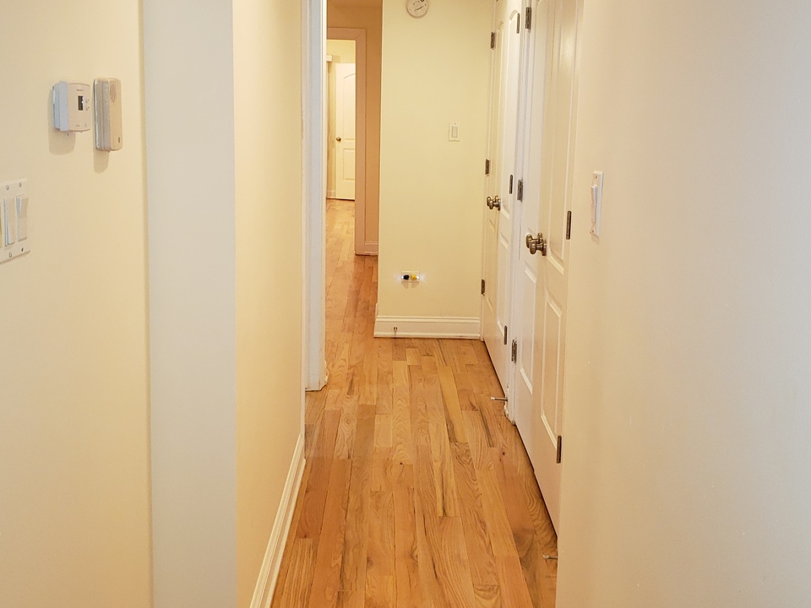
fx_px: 914
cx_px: 387
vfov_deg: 36.7
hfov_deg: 47.8
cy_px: 256
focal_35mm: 39
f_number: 1.5
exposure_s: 1/40
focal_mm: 4.3
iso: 100
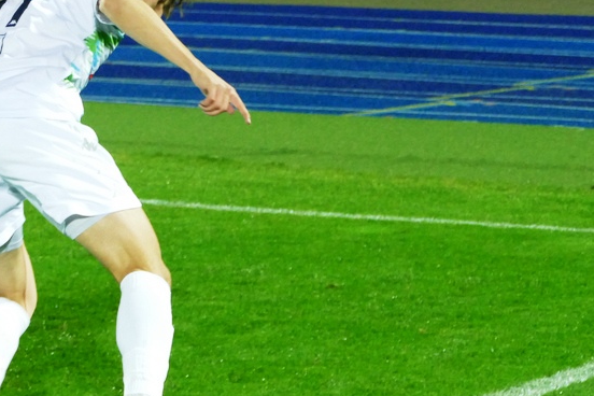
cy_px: 185
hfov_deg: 8.3
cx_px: 1
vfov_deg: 5.6
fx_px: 4059
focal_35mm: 246
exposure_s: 1/500
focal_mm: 43.05
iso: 2000
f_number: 3.9
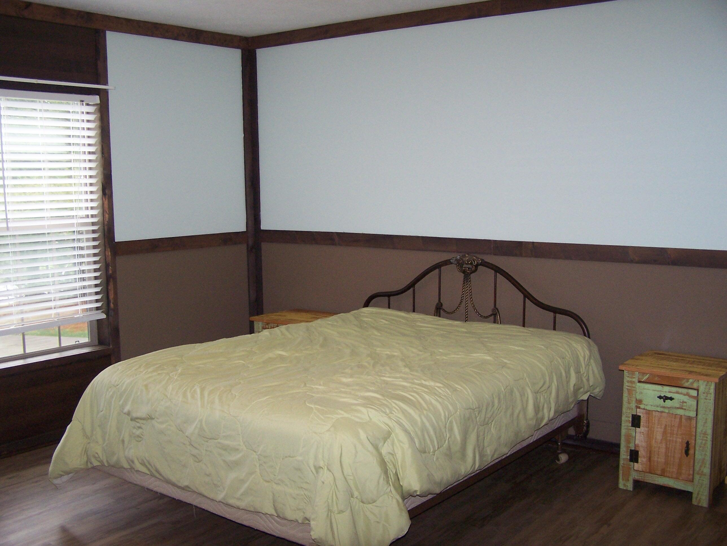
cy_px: 273
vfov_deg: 37.7
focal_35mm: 38
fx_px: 798
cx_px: 364
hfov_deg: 49.0
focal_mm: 6.3
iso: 140
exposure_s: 1/60
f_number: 2.8
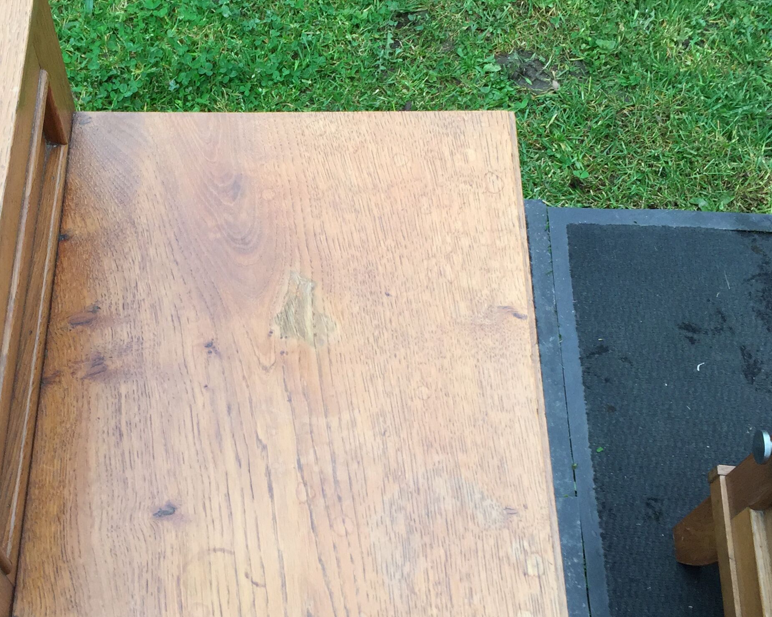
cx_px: 227
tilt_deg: -62.3
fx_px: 1142
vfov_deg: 30.2
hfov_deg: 36.7
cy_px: 316
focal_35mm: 50
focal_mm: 4.15
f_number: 2.2
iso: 50
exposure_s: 1/100
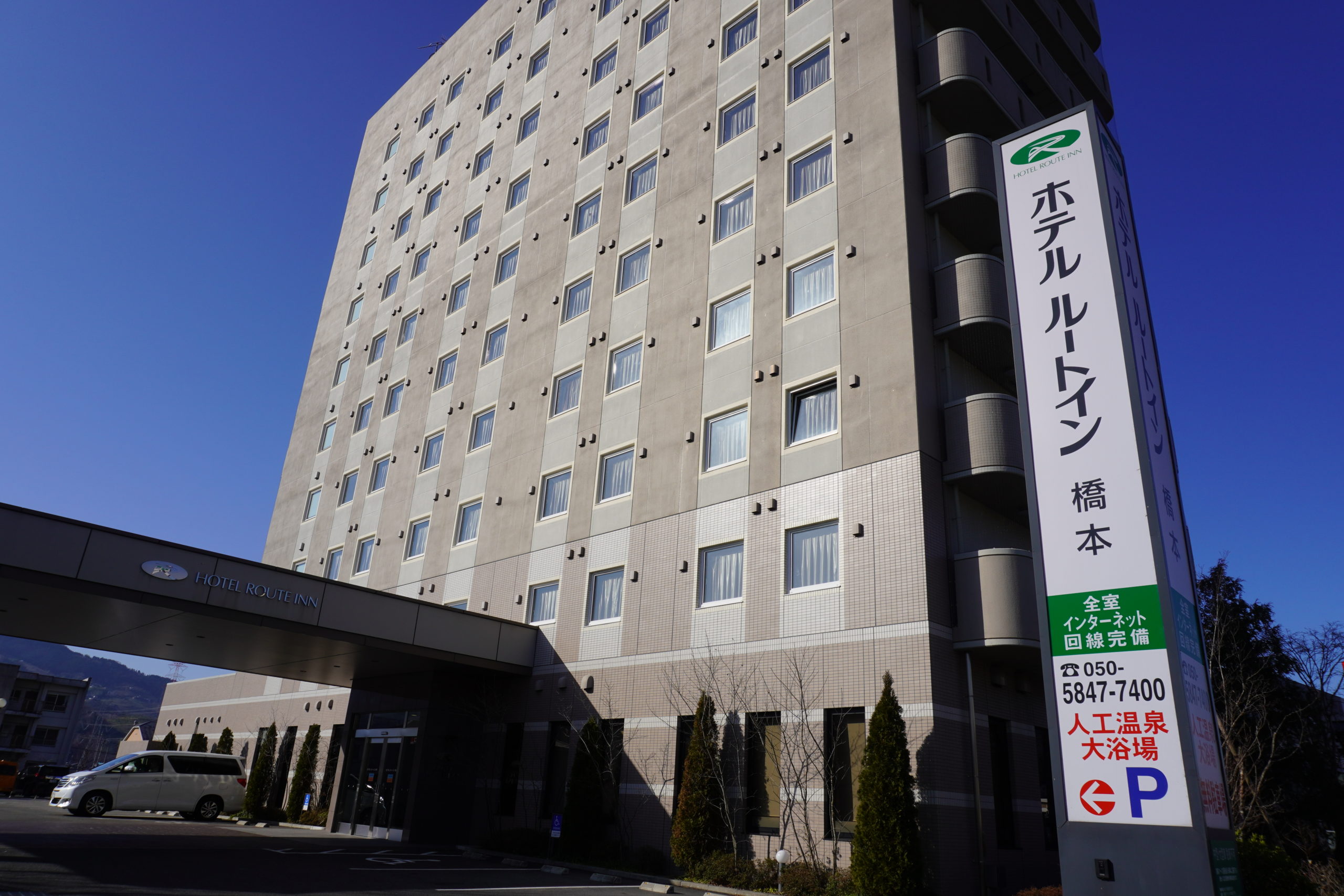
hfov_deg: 73.7
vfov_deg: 53.1
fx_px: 896
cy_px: 448
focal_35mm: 24
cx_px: 672
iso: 100
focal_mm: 16
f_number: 10
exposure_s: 1/400
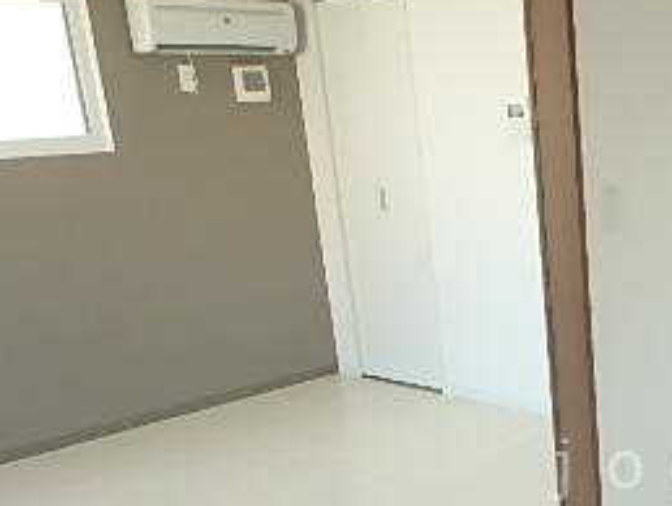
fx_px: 1010
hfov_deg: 32.6
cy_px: 469
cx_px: 727
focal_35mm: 52
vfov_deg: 27.0
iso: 200
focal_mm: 3.7
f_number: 3.5
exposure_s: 1/40
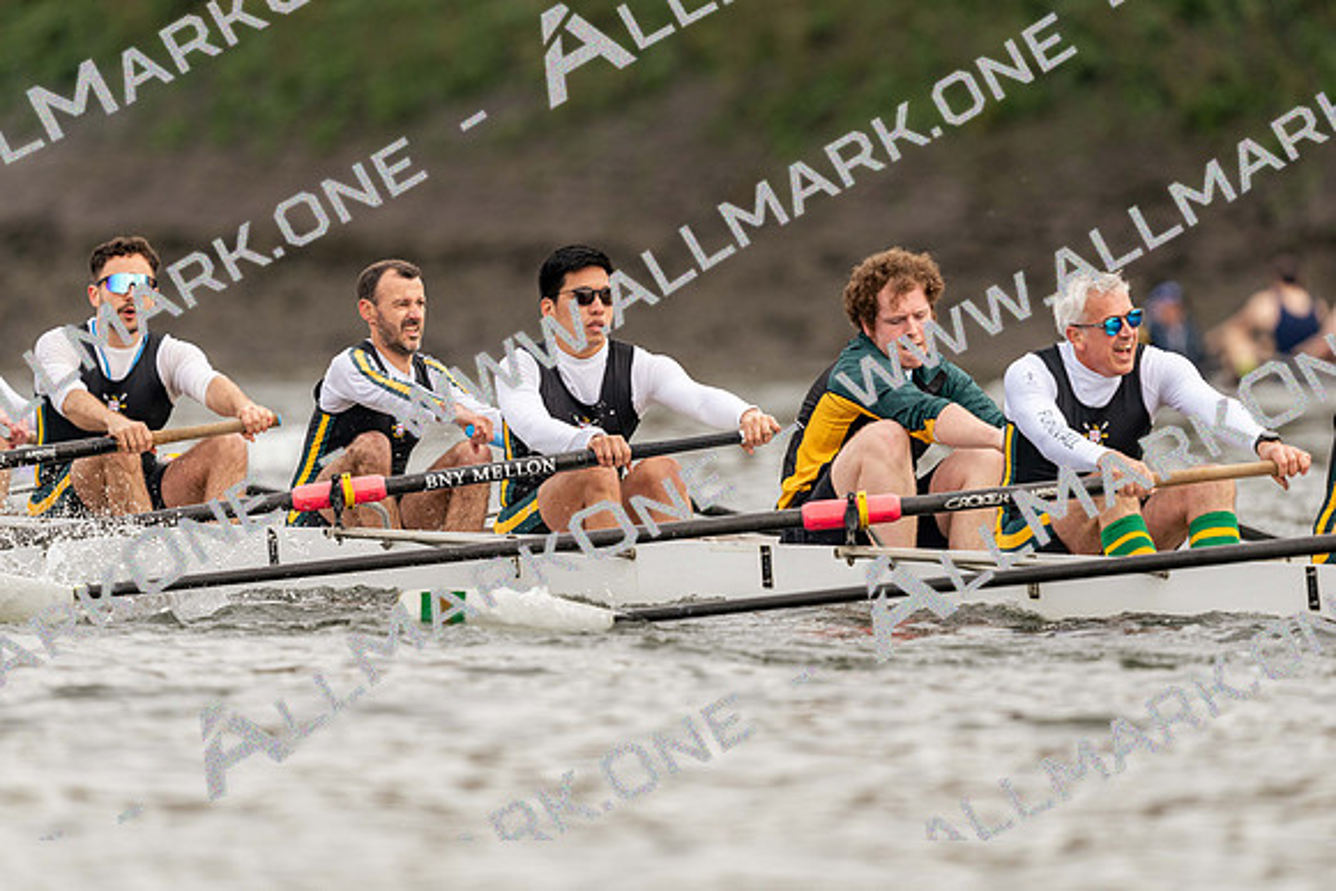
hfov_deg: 3.4
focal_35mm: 600
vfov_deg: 2.3
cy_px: 446
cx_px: 668
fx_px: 22271
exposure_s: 1/1250
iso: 320
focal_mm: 600
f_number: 5
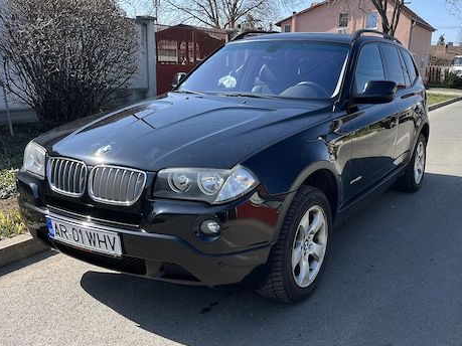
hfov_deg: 53.2
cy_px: 178
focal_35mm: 34
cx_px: 297
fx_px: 454
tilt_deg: -13.5
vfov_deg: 41.8
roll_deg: -4.2
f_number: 1.6
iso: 50
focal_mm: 5.1
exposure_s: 1/1279
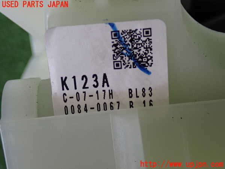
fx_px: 461
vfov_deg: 20.7
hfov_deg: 27.4
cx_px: 112
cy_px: 84
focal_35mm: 71
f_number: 3.9
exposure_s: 1/60
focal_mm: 12.73
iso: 400
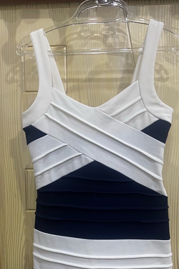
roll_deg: -0.4
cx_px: 105
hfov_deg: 34.1
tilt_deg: -6.7
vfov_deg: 48.6
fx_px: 291
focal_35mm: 39
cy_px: 182
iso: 400
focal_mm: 5.1
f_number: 1.6
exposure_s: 1/33
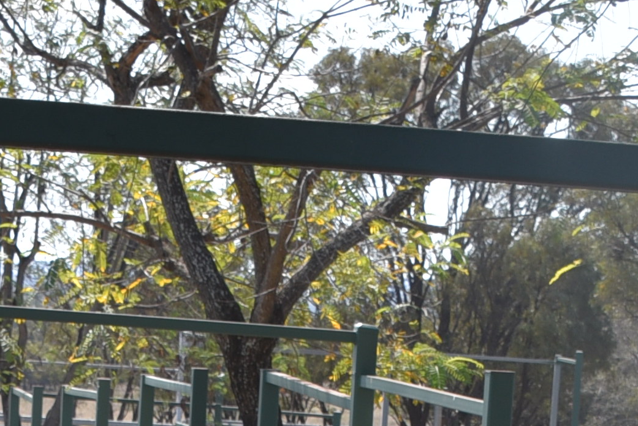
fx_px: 3280
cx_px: 362
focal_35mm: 185
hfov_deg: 11.1
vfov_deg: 7.1
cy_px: 929
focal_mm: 32
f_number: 8
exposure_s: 1/250
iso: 200
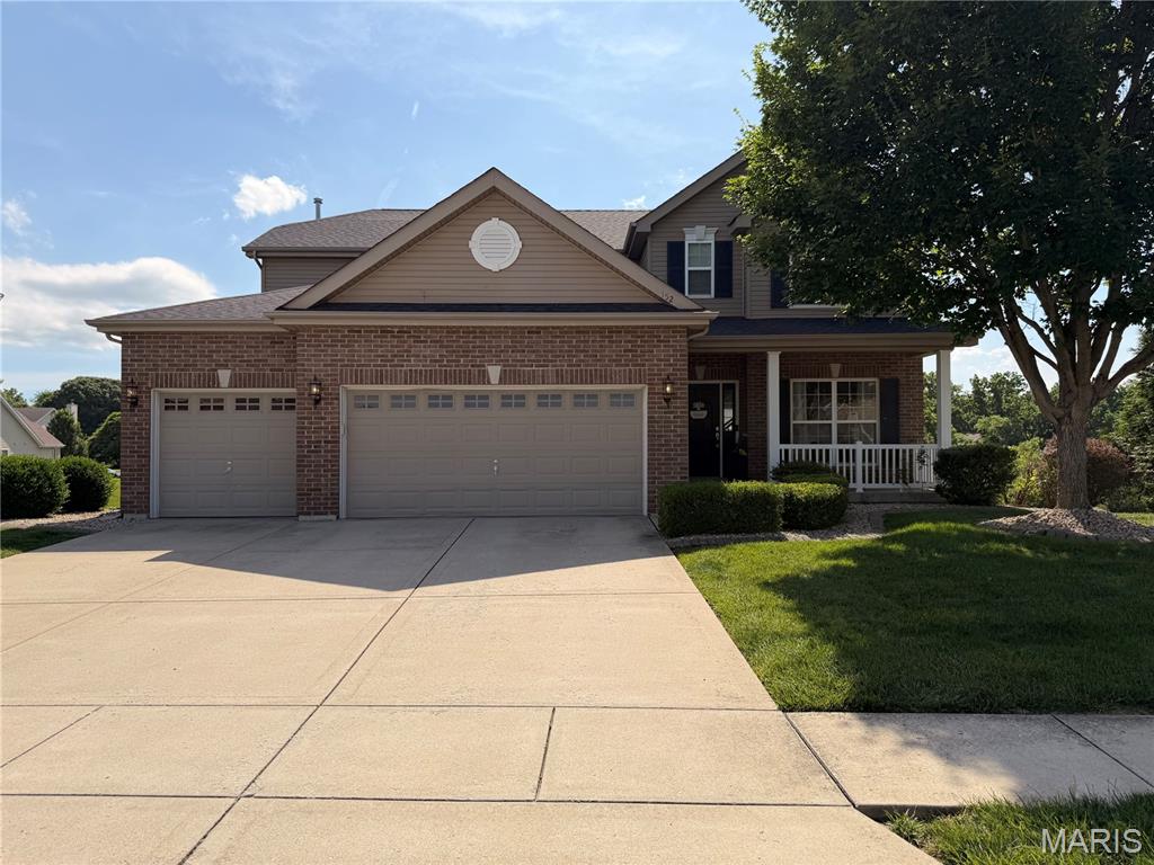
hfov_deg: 71.6
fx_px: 800
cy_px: 432
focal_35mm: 24
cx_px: 577
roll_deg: -0.2
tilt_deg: +1.6
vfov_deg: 56.8
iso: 80
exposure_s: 1/6173
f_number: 1.78
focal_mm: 6.76
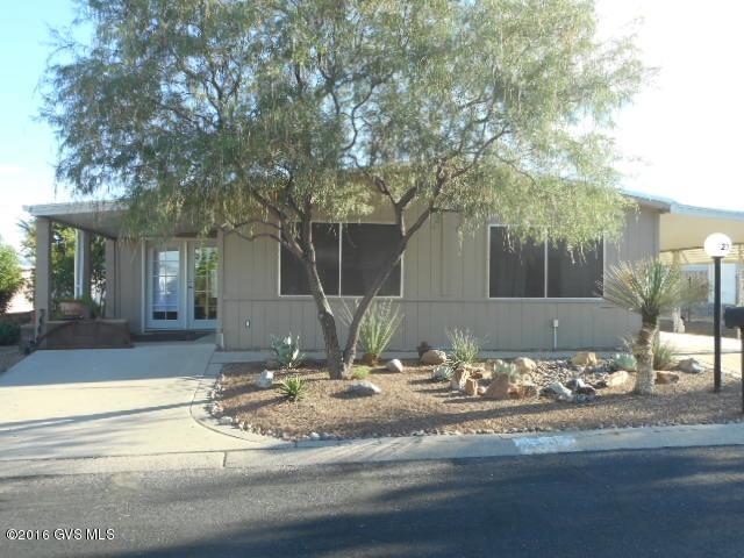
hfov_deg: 47.9
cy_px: 279
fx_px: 838
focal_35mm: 39
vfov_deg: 36.8
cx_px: 372
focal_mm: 6.9
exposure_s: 1/100
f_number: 4.5
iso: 80
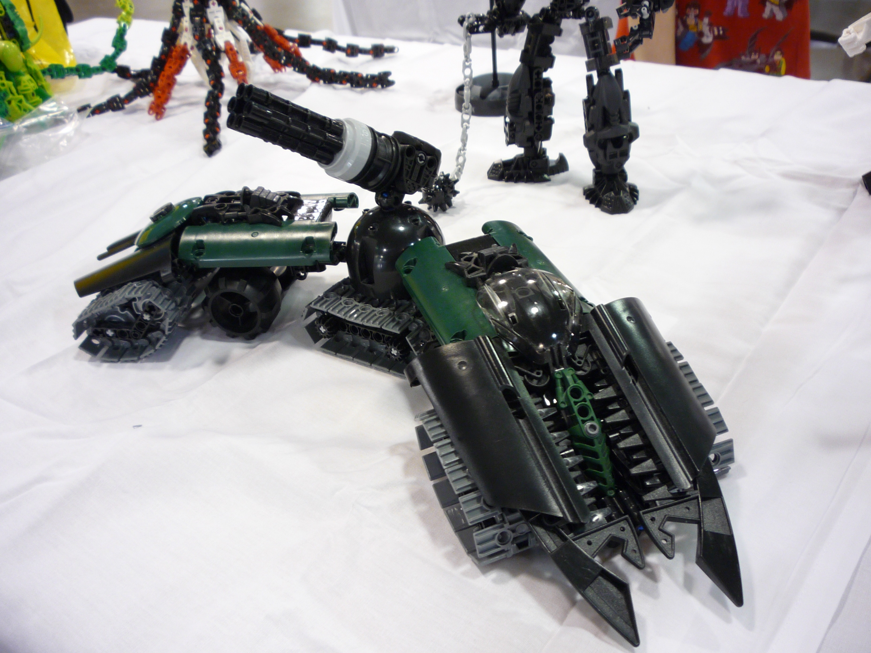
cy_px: 326
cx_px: 436
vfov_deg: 44.2
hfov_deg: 56.8
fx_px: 805
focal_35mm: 32
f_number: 3.3
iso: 125
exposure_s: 1/10
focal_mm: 5.2
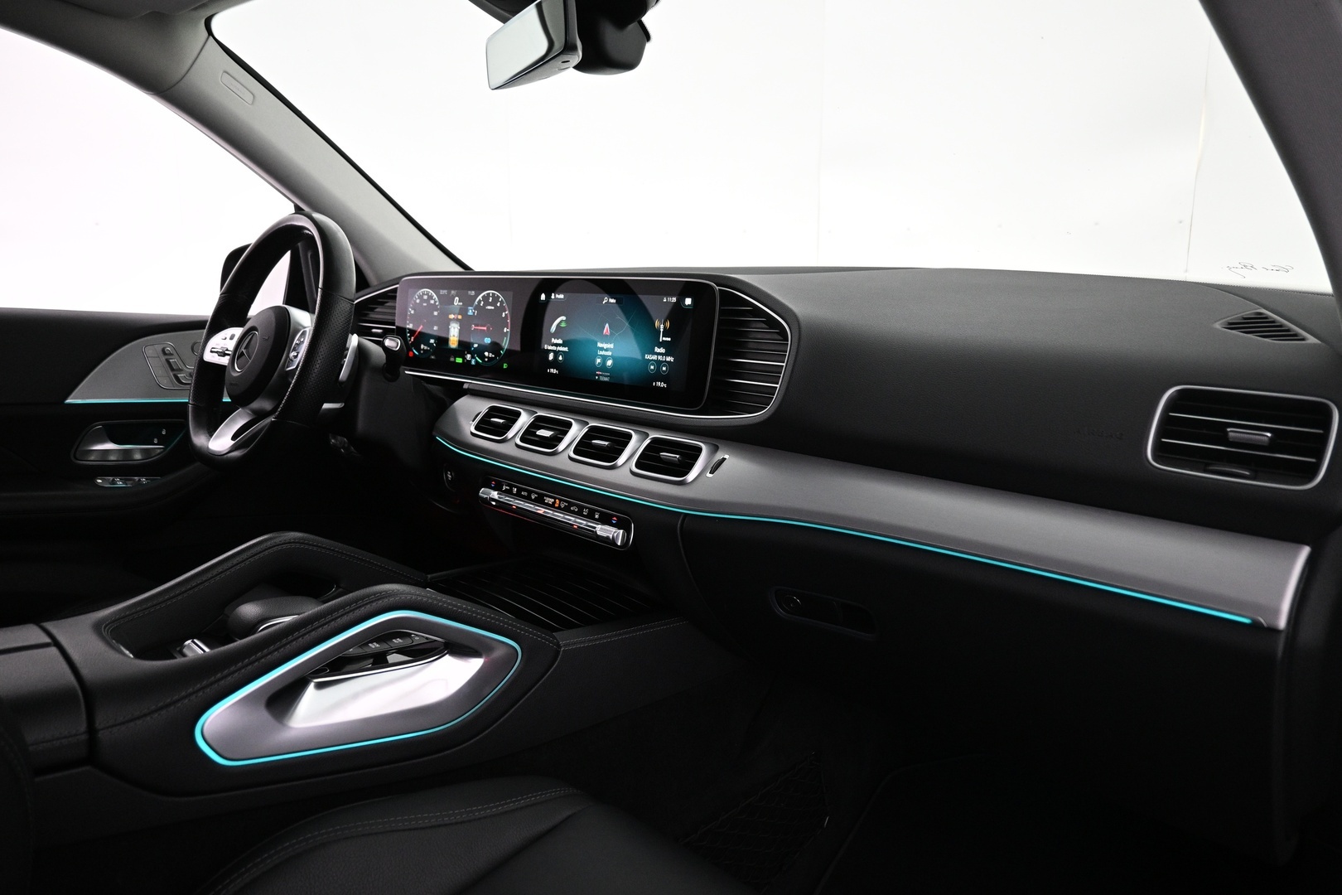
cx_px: 671
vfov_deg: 53.1
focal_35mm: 24
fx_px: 895
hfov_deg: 73.7
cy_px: 448
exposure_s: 1/50
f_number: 3.5
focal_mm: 16
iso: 1600
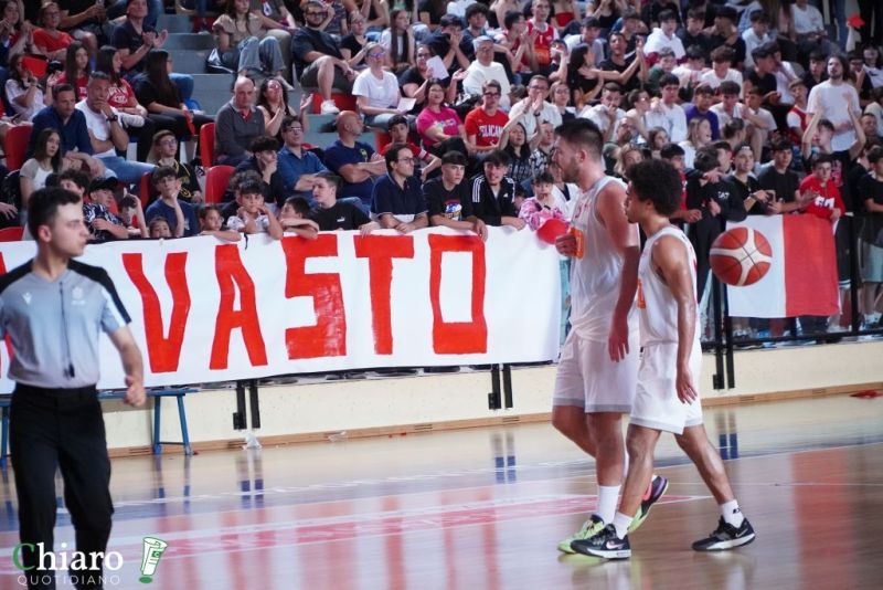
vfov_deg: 8.7
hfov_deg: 13.0
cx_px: 442
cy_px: 295
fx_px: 3864
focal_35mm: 158
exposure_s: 1/800
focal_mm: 105
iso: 5000
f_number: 4
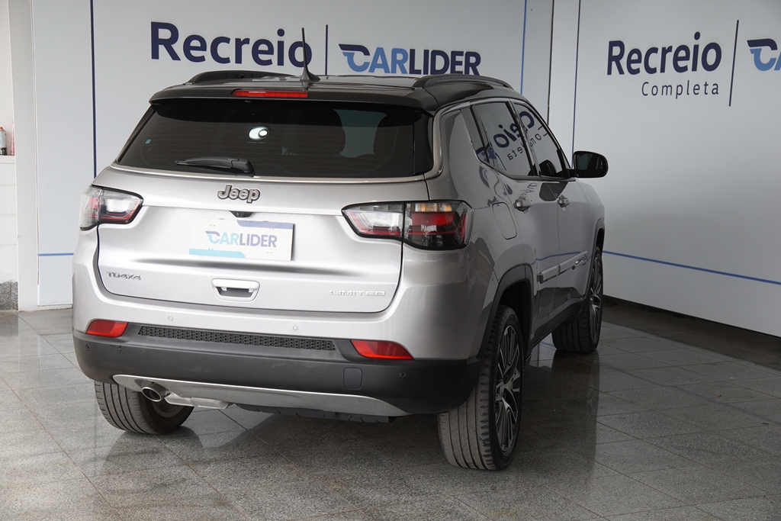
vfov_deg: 24.4
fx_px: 1204
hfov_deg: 35.9
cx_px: 390
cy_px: 260
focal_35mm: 56
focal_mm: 37
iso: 100
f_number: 4
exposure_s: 1/160
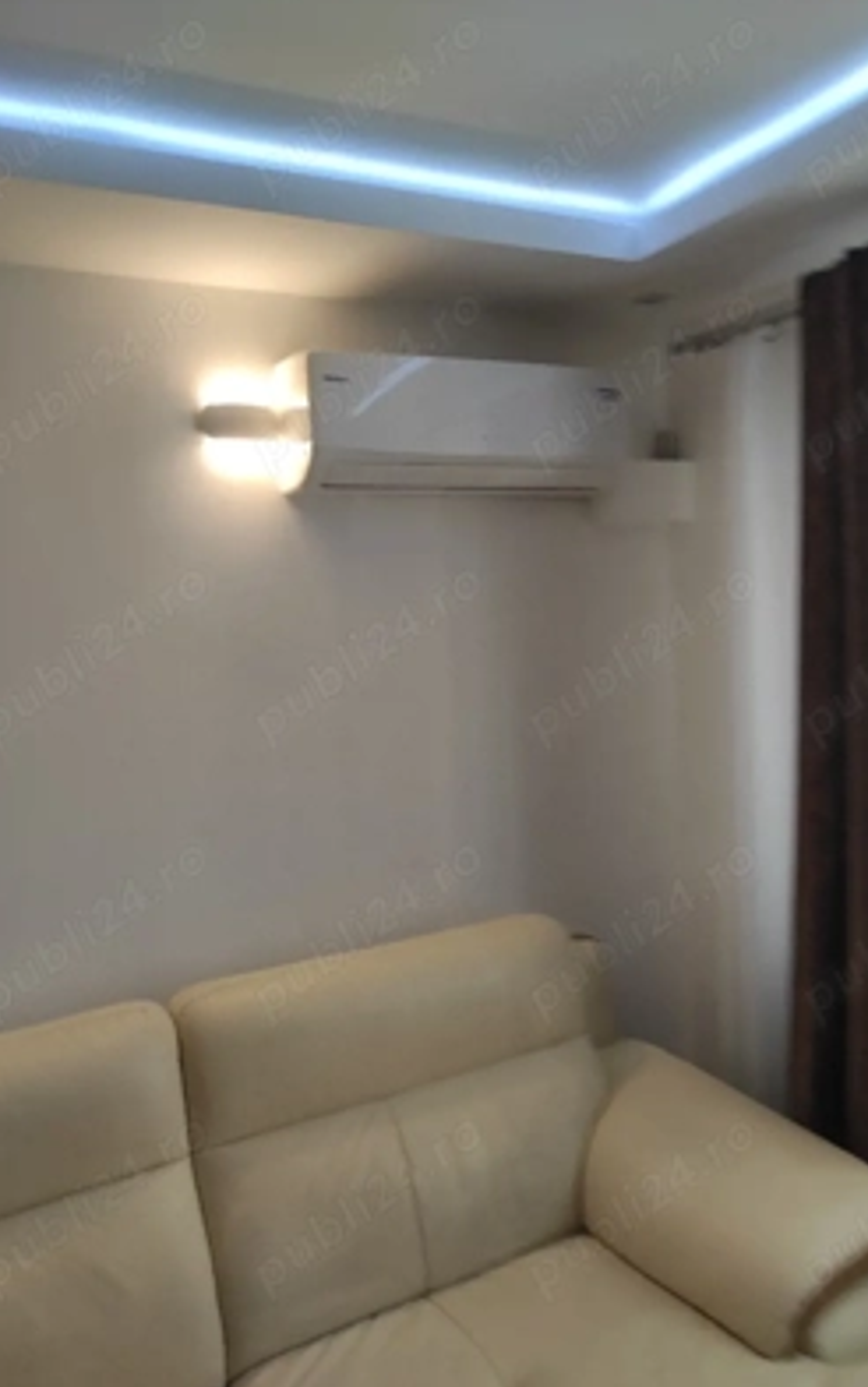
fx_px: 1021
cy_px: 697
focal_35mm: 27
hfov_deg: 46.1
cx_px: 438
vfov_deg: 68.4
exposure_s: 1/50
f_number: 1.89
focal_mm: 5.43
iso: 106
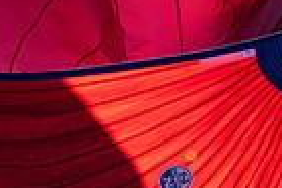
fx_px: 15032
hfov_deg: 1.1
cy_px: -167
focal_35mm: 1917
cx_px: 229
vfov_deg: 0.7
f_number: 5
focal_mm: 300
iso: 320
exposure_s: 1/1250
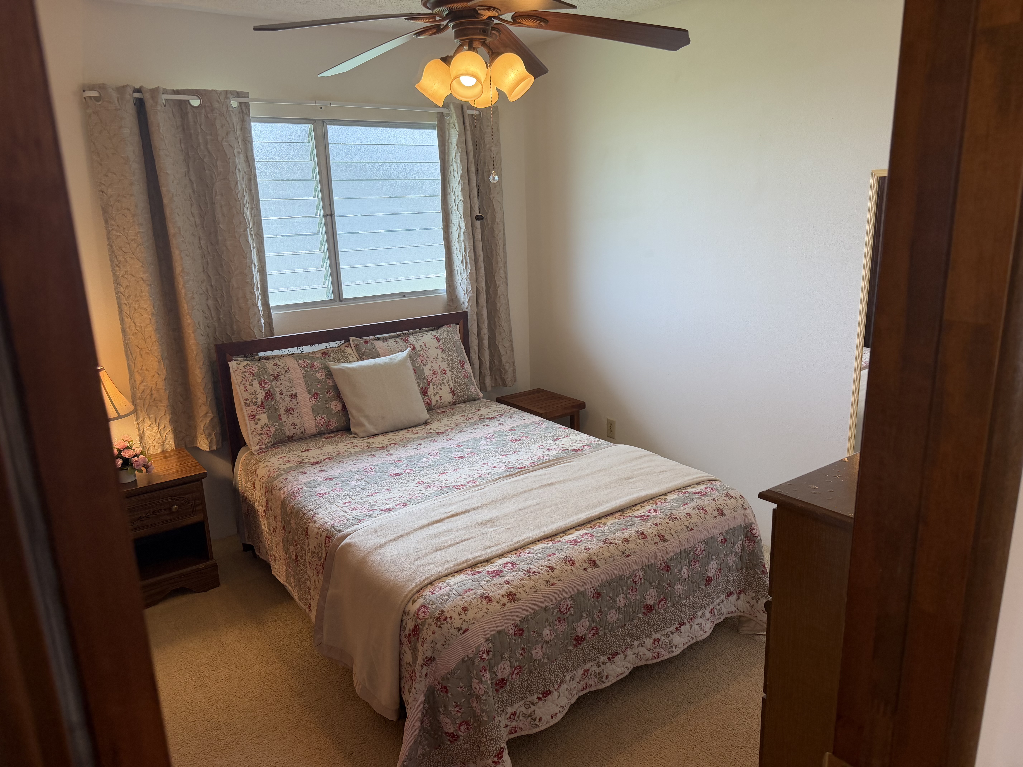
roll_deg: +2.1
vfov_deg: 56.8
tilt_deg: -15.5
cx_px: 512
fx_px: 709
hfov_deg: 71.6
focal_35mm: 24
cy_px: 384
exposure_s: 1/132
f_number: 1.78
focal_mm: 6.76
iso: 160
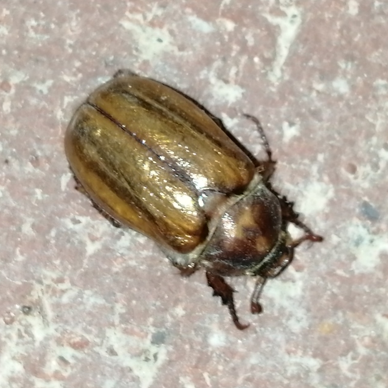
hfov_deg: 14.2
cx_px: 236
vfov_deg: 14.2
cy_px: 194
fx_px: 1560
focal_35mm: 123
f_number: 1.8
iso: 100
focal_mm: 3.46
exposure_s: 1/33.3
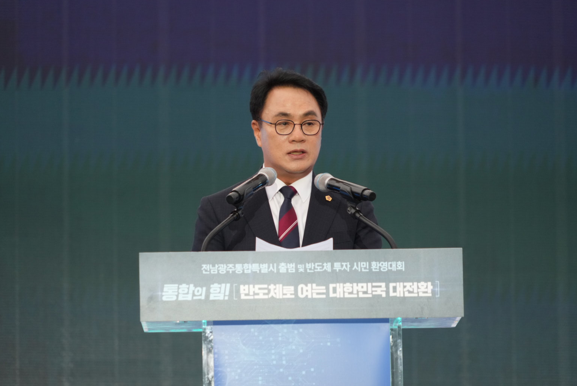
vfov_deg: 5.5
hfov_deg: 8.2
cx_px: 288
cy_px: 201
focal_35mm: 252
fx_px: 4042
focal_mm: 240
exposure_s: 1/200
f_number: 6.3
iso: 2000
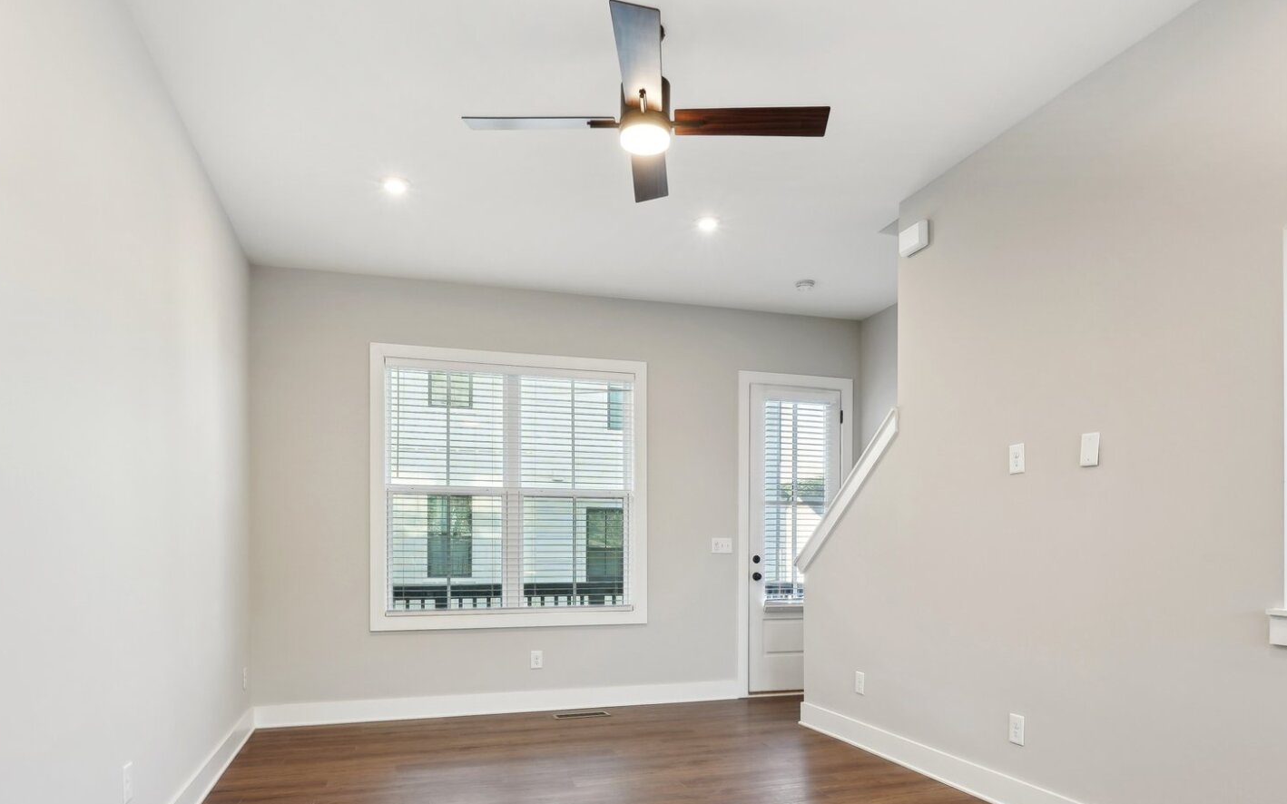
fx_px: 807
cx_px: 647
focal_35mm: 23
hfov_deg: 77.2
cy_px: 559
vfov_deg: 51.6
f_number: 8
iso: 400
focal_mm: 16
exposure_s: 1/8
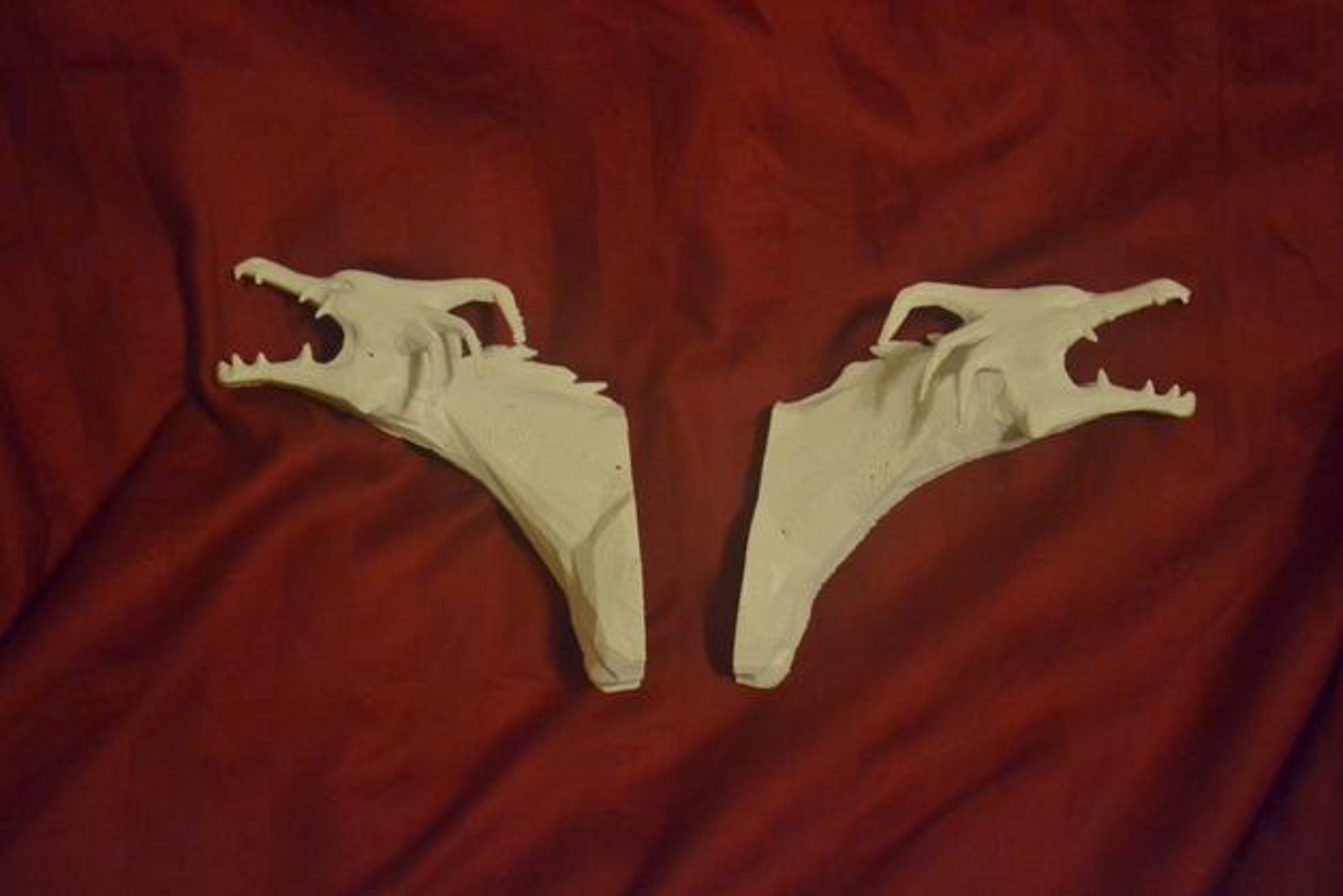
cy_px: 448
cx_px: 672
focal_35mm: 60
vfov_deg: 22.6
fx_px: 2239
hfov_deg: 33.4
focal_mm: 40
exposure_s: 1/30
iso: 3200
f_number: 5.3
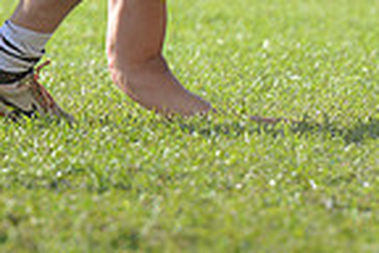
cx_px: -213
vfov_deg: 1.3
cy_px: -249
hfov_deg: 1.9
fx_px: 11453
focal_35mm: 1088
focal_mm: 270
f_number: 4
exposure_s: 1/800
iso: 320
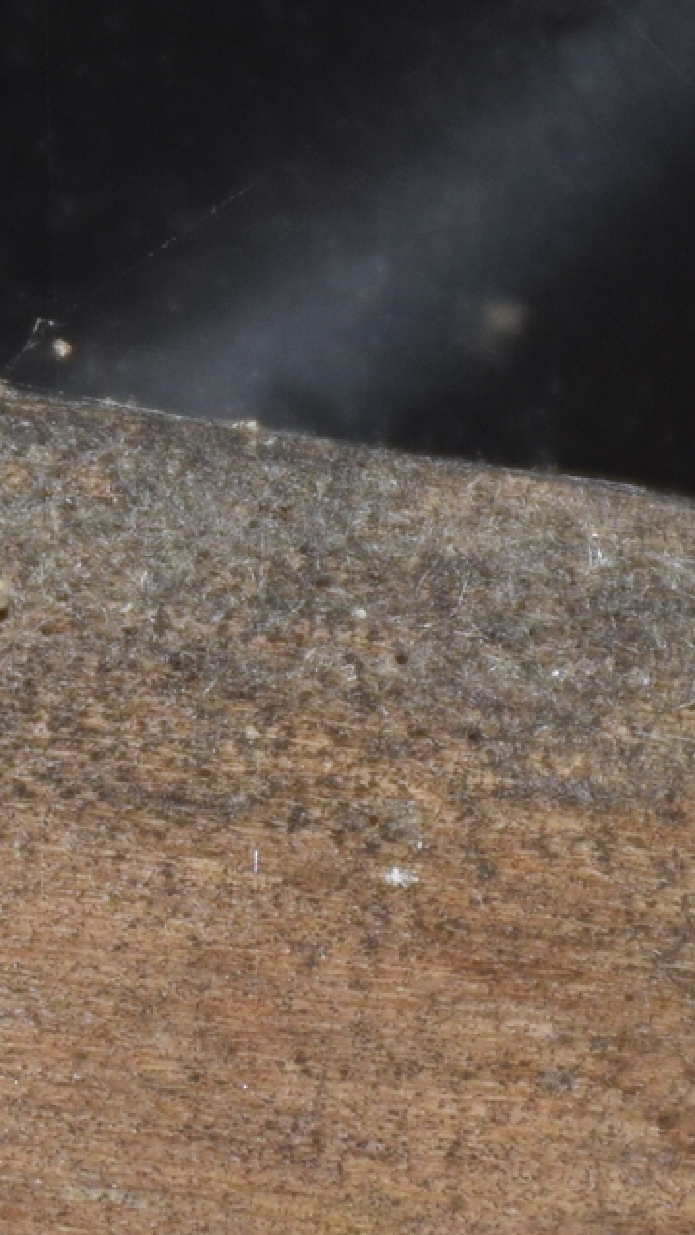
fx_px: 10841
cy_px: 618
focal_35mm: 331
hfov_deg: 3.7
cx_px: -192
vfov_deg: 6.5
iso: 320
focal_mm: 140
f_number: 7.1
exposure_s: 1/60
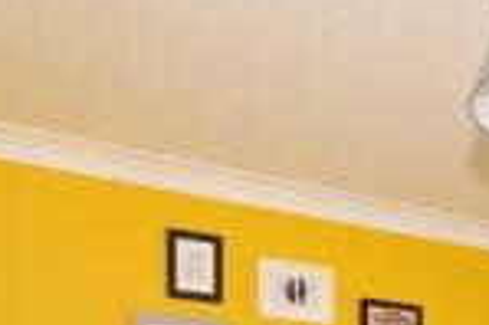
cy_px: 543
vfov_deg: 17.5
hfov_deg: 27.1
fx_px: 896
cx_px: 584
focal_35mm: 66
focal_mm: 10
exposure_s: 1/60
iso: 400
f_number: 7.1
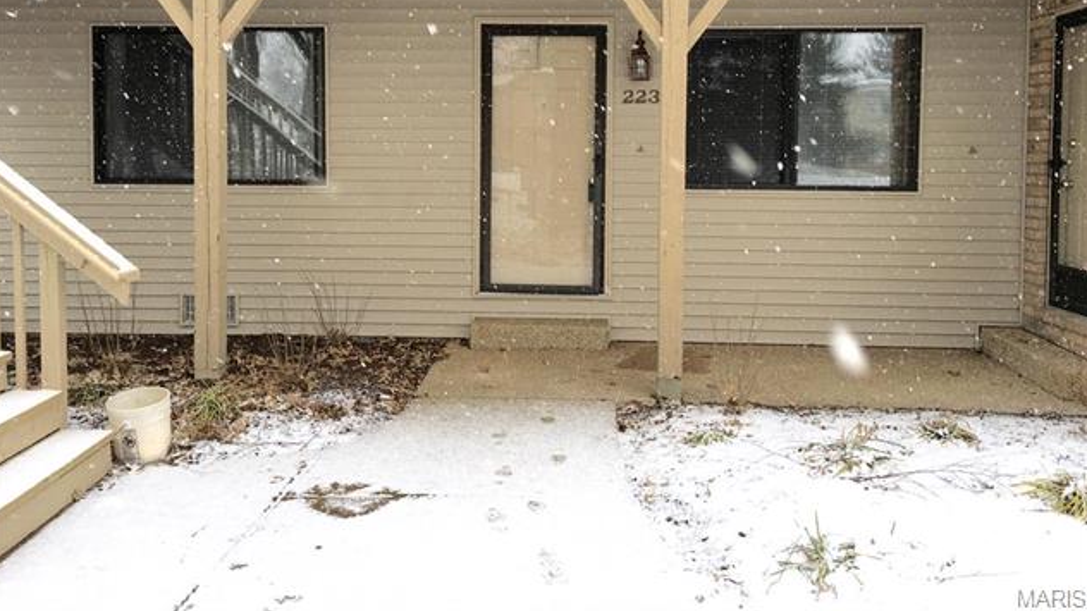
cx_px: 544
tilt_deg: -2.9
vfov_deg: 36.2
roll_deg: -0.7
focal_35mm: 32
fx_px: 922
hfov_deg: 61.0
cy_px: 200
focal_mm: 4.15
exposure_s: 1/263
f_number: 2.2
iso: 25
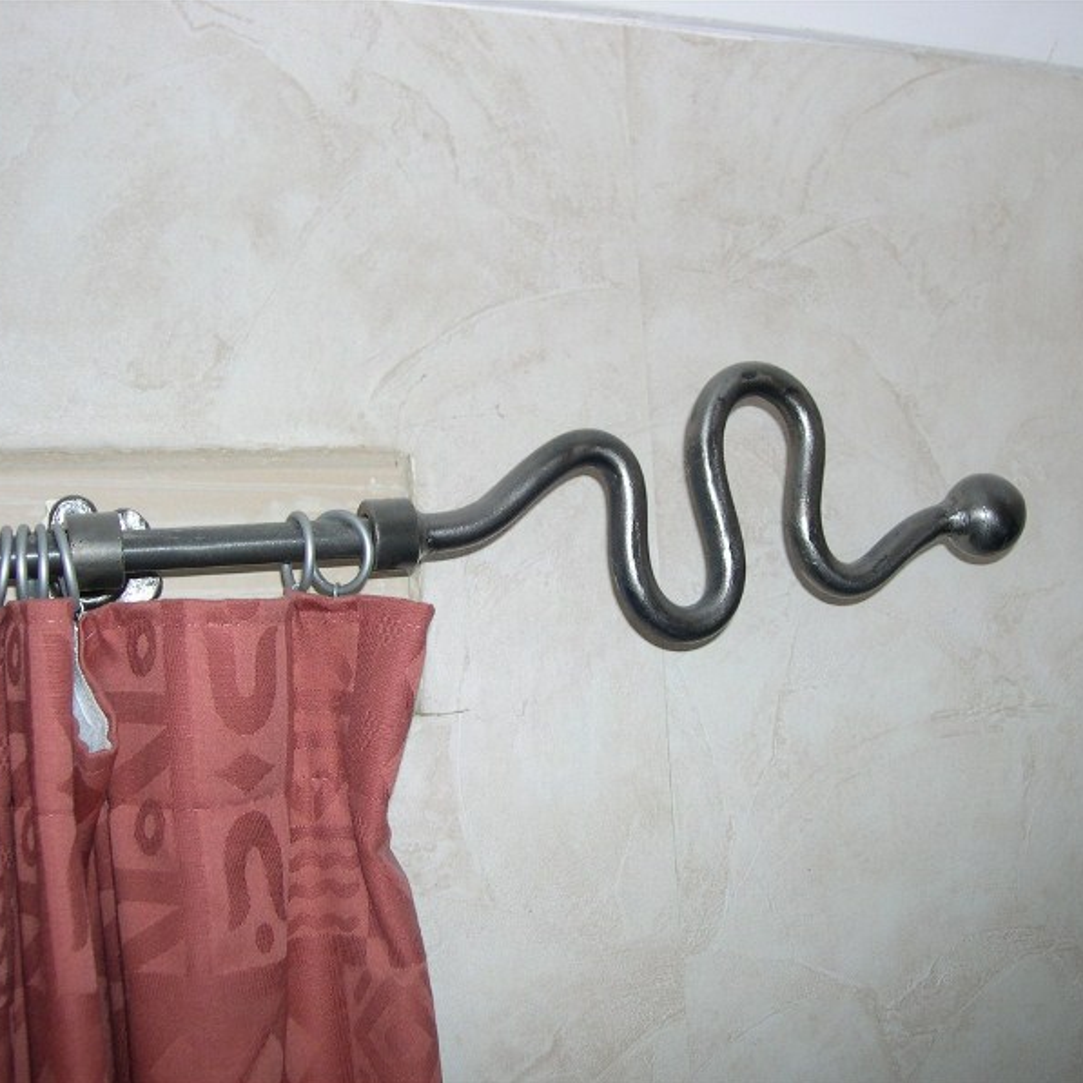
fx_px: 1593
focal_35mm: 45
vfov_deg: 37.6
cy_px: 542
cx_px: 582
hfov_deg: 37.5
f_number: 2.8
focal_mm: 8
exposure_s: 1/60
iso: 100
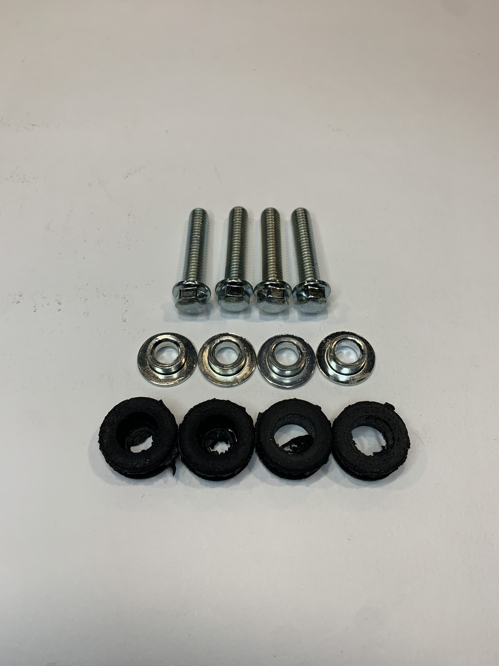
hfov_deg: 53.1
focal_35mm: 26
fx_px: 500
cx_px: 250
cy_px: 333
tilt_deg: -65.3
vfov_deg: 67.3
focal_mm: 4.25
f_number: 1.8
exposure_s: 1/120
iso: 32
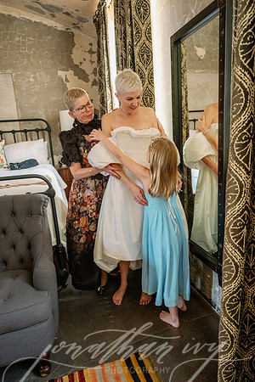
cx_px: 128
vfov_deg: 73.7
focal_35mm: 24
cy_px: 191
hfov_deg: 53.1
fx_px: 255
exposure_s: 1/200
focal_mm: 24
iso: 4000
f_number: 3.2
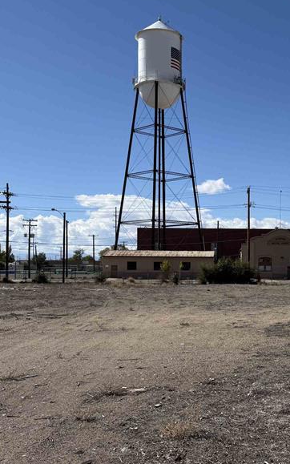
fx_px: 569
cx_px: 231
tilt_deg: +0.4
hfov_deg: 28.0
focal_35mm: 45
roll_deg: -0.6
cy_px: 262
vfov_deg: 44.3
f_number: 1.78
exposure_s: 1/7353
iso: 80
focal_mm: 6.76
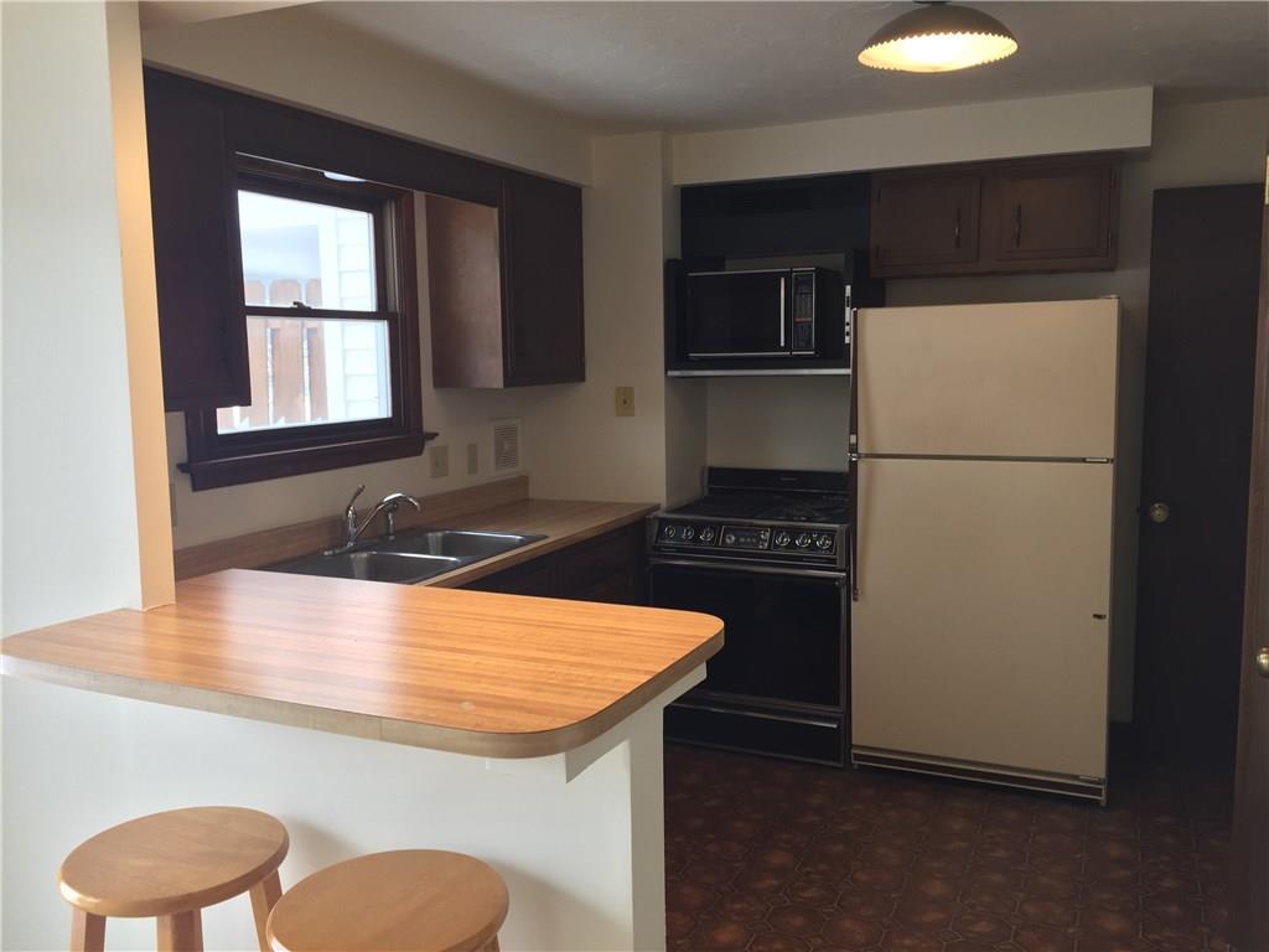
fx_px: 1063
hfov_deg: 61.7
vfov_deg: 48.2
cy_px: 476
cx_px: 634
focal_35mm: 29
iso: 32
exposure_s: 1/30
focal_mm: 4.15
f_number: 2.2
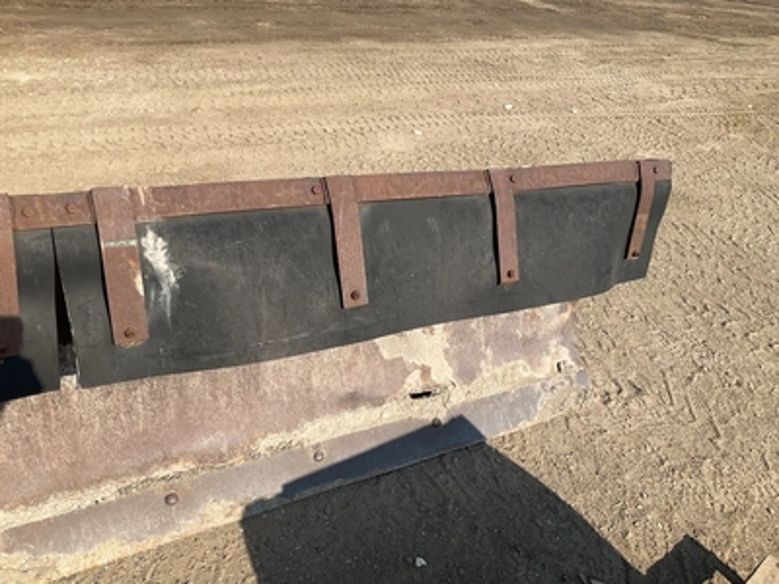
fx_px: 653
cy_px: 292
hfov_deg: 61.7
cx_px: 390
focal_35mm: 29
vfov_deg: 48.2
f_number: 1.8
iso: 25
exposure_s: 1/1412
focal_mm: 3
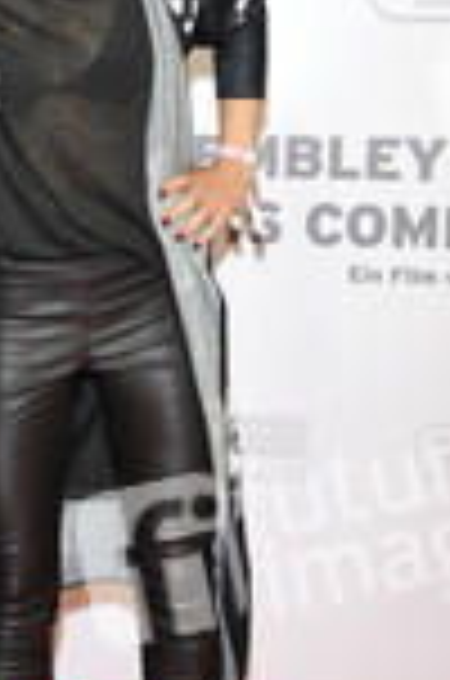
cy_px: 315
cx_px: -101
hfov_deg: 13.1
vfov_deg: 20.2
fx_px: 1902
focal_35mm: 101
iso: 1000
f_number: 5.6
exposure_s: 1/200
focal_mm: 38
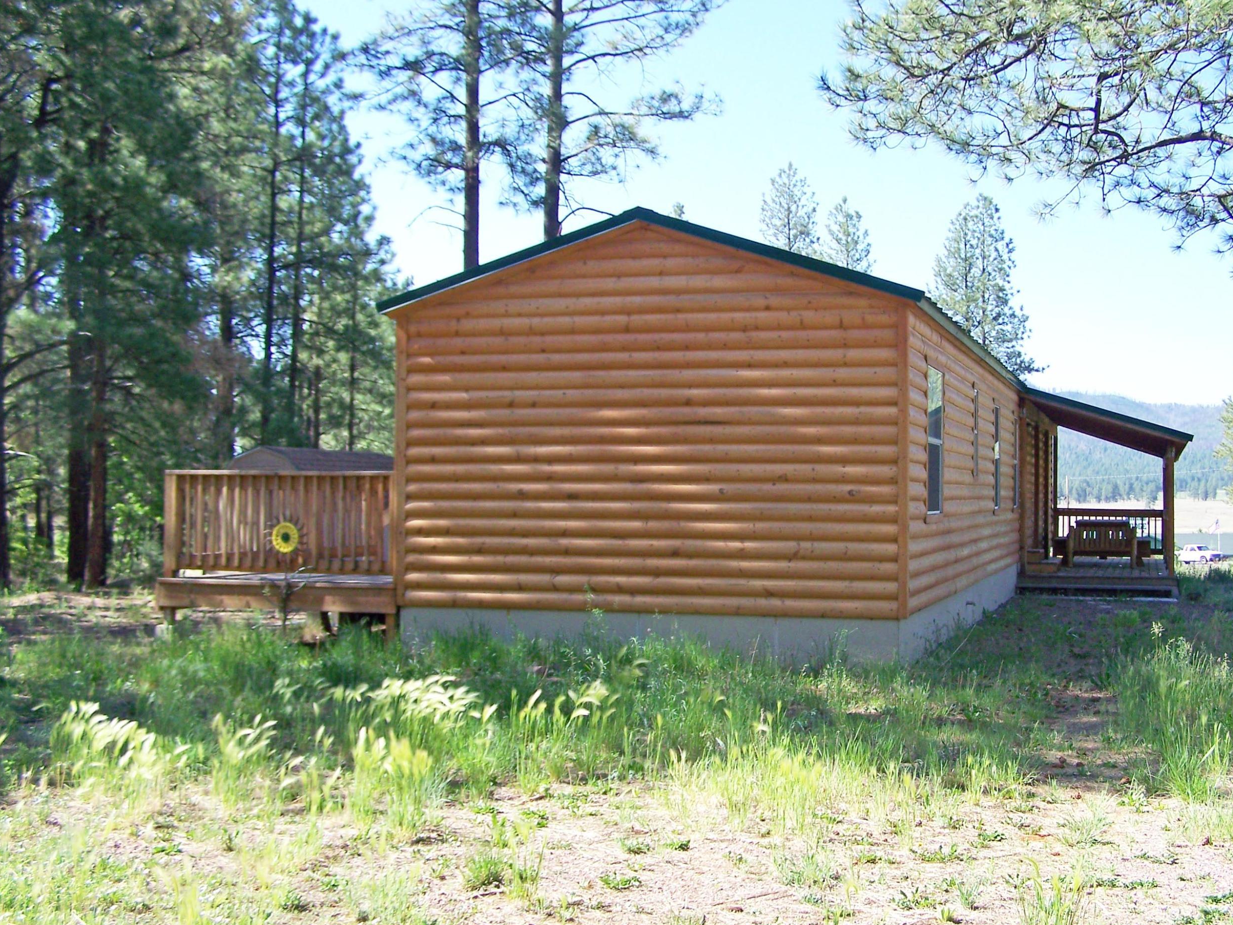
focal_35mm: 46
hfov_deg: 41.1
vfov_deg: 31.5
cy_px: 448
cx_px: 736
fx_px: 1639
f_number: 2.8
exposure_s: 1/320
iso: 64
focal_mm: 6.3
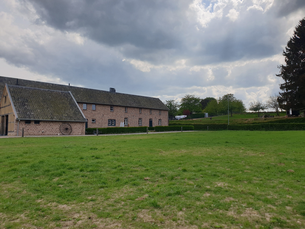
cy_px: 114
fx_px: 229
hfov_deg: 67.3
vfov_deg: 53.1
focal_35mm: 26
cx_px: 152
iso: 50
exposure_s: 1/1828
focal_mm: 4.3
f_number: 2.4
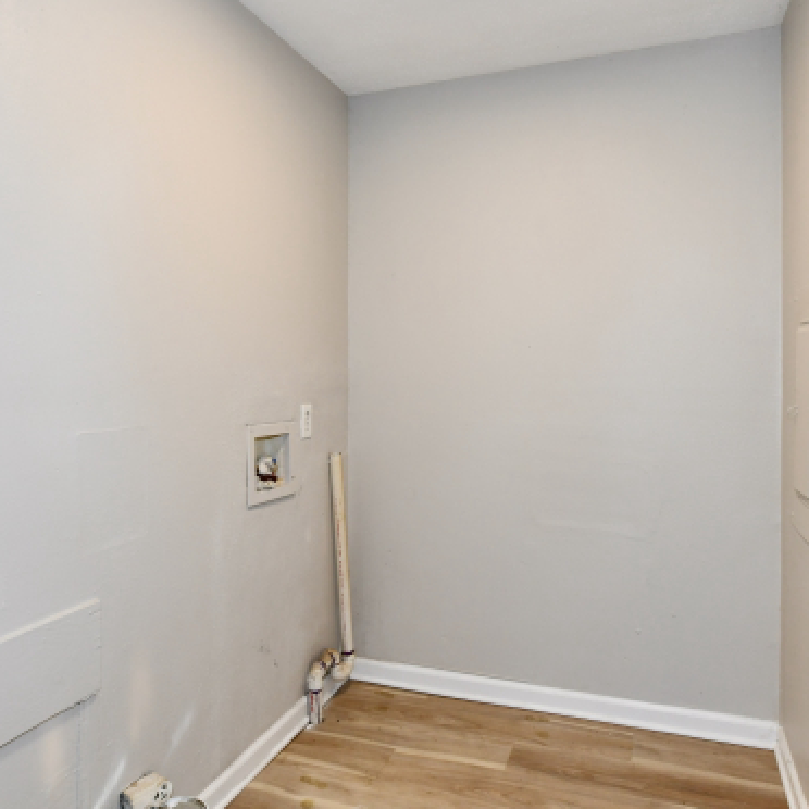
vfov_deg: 65.0
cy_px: 381
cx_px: 385
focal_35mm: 24
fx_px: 635
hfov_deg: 65.0
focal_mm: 14
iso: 640
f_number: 6.3
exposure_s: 1/60
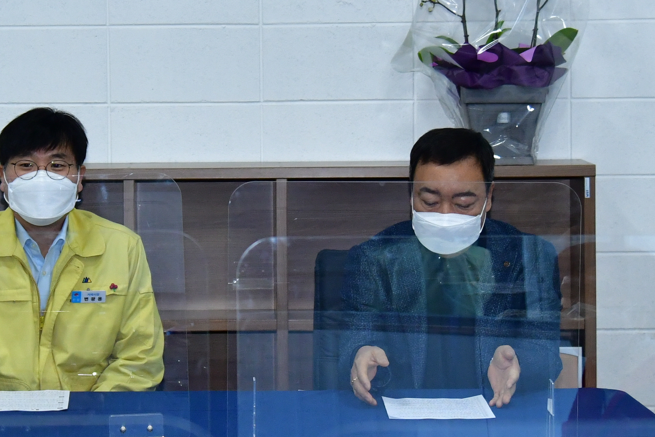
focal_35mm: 162
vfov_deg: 8.5
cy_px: 198
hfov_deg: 12.6
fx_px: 2947
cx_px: 112
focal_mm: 44
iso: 1400
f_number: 4
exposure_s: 1/250
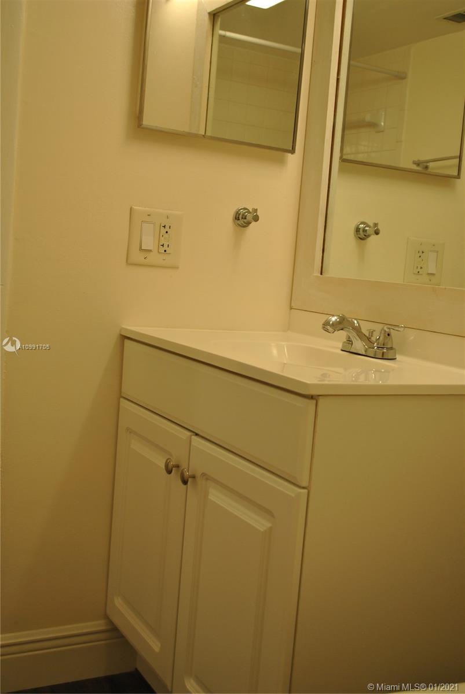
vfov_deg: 46.4
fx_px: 812
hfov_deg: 32.0
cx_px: 232
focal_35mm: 42
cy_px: 347
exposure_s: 1/30
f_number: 4.5
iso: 200
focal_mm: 28
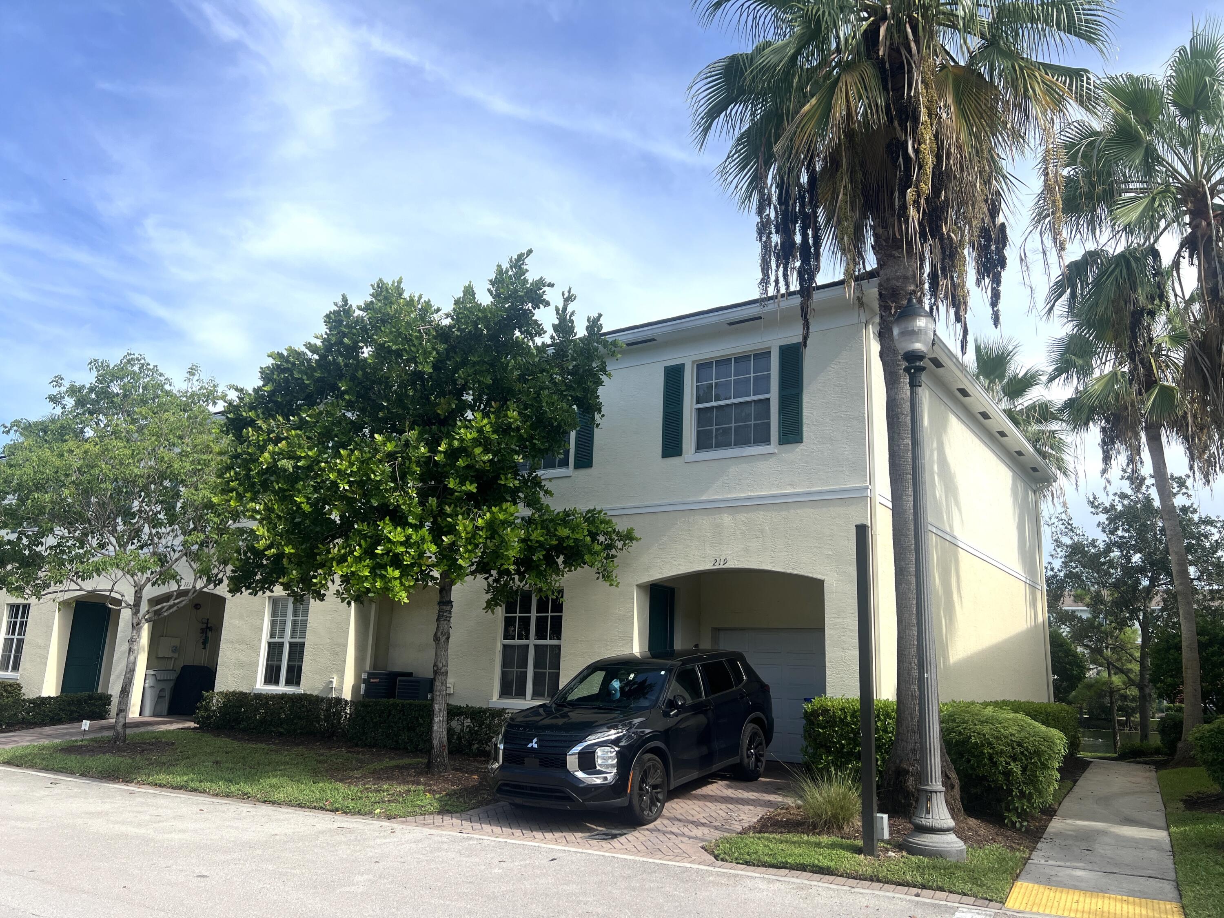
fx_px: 919
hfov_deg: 67.3
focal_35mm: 26
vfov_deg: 53.1
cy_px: 459
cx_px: 612
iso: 50
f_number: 1.5
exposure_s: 1/3356
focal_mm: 5.7
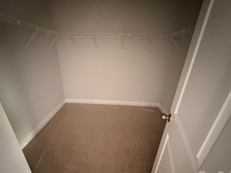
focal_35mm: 16
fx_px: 107
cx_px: 108
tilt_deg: -24.2
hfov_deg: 94.4
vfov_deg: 77.7
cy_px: 98
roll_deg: +0.0
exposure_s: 1/40
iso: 1250
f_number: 2.2
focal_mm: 2.22
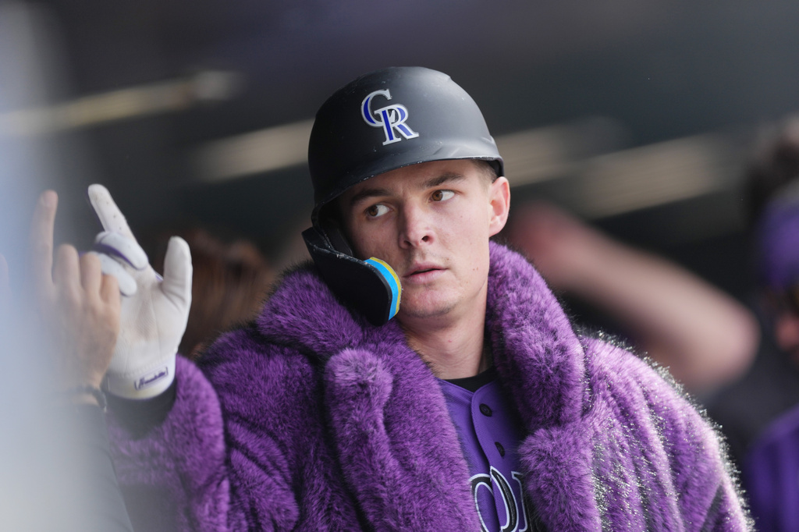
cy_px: 266
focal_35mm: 600
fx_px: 13312
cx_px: 400
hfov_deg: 3.4
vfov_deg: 2.3
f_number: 4
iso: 400
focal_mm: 600
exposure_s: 1/640
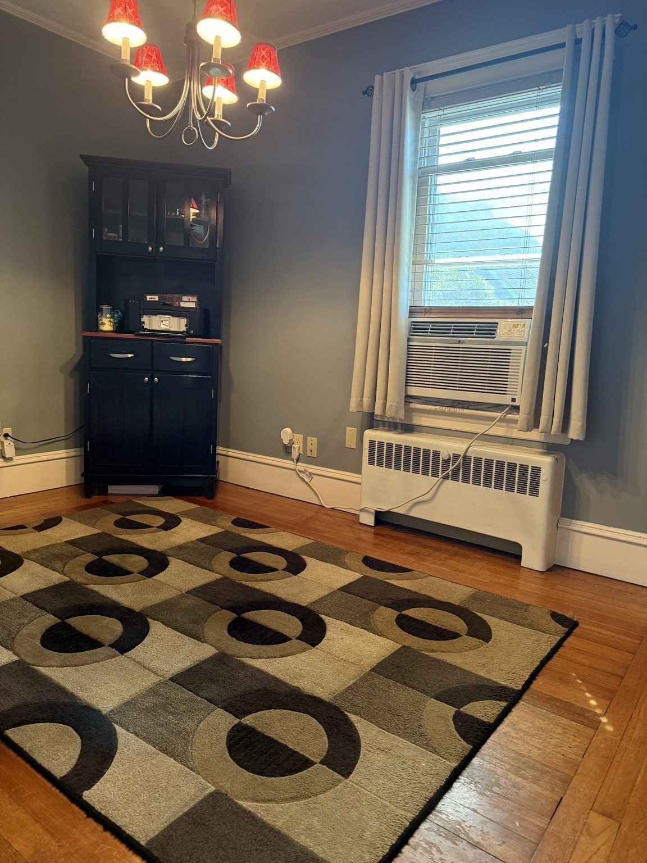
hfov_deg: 56.8
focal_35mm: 24
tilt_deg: -7.7
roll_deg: -3.6
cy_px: 432
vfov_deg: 71.6
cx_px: 324
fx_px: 598
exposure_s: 1/60
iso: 250
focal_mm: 6.76
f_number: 1.78
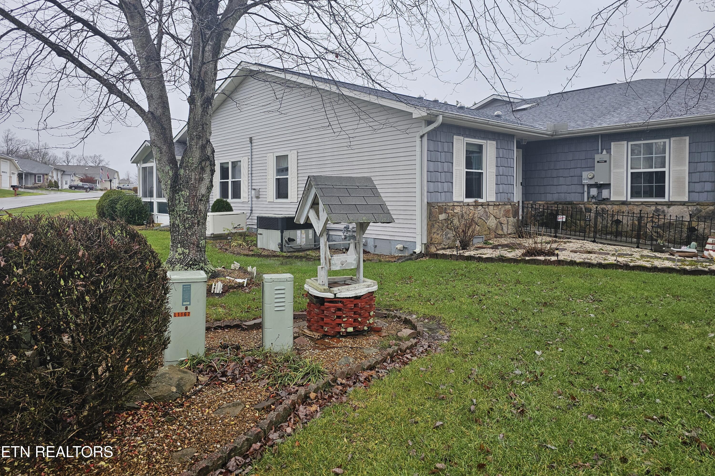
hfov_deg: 73.7
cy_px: 208
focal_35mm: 24
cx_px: 358
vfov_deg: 53.0
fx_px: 477
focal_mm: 6.3
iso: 20
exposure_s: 1/180
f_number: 1.7
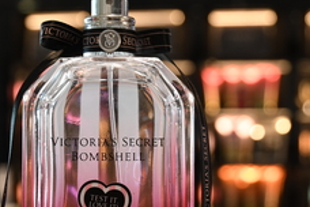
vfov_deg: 11.9
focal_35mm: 115
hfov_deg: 17.8
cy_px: 101
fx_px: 991
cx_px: 192
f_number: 5
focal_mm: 35
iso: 800
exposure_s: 1/100
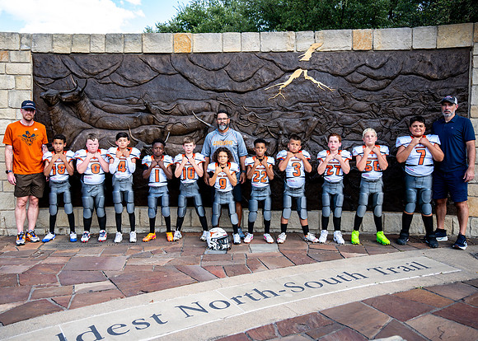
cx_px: 221
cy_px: 171
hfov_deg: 68.0
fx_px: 354
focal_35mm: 26
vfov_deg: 51.5
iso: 250
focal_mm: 24
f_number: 3.2
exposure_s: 1/500
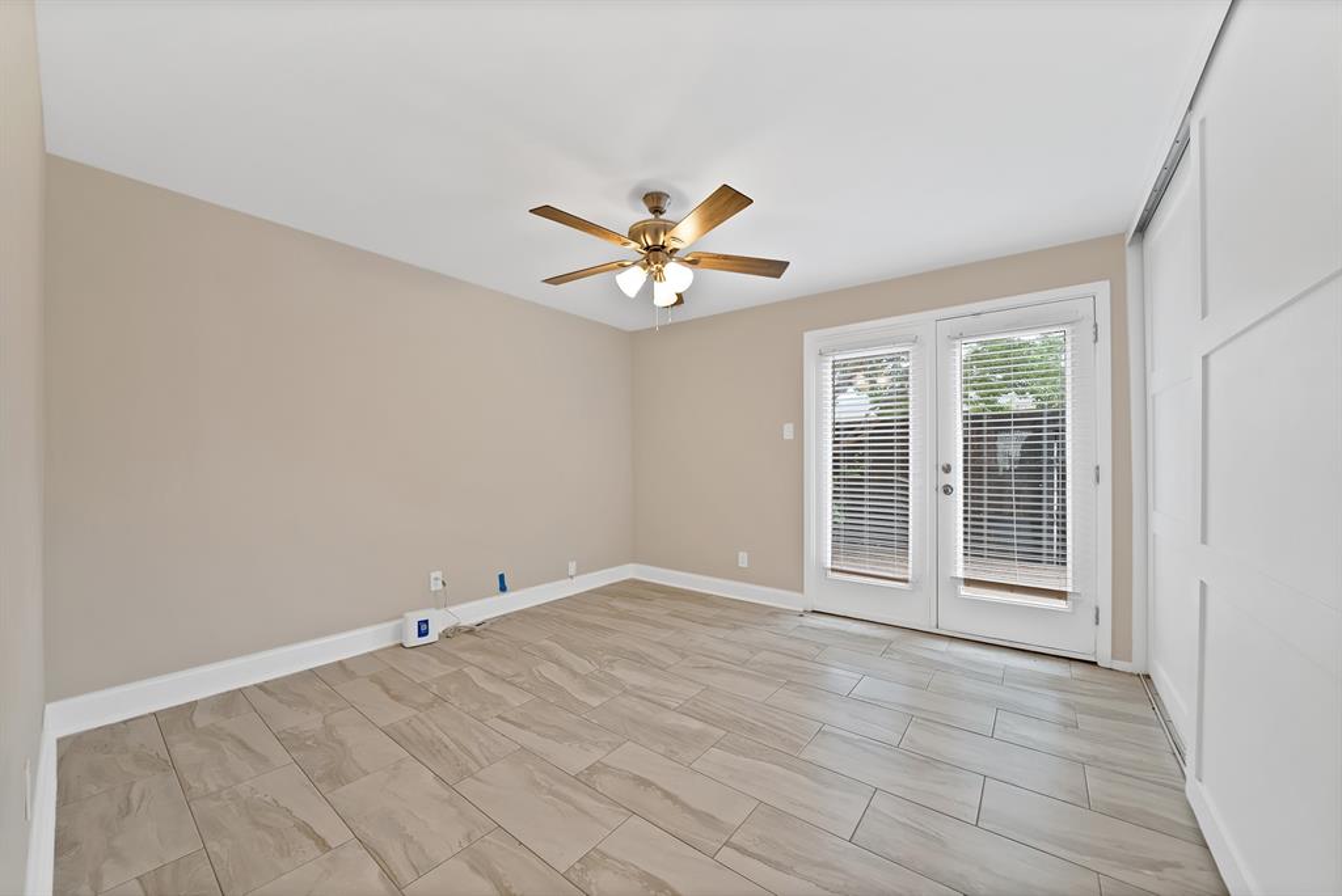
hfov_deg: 112.6
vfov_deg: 90.1
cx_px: 671
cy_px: 448
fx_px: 448
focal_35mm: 12
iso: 640
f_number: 9
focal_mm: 12
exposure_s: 1/4
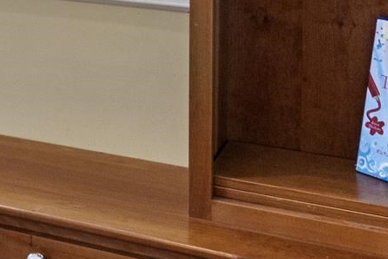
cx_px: -210
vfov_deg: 14.1
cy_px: -149
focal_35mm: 90
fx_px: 970
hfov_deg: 19.4
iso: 1250
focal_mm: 16
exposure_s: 1/2500
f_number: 8
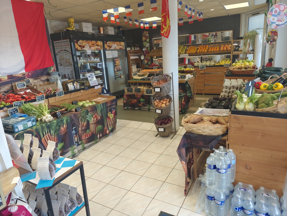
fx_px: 191
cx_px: 144
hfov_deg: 73.9
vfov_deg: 58.9
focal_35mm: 23
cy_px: 108
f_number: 1.65
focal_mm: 6.19
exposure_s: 1/100
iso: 250
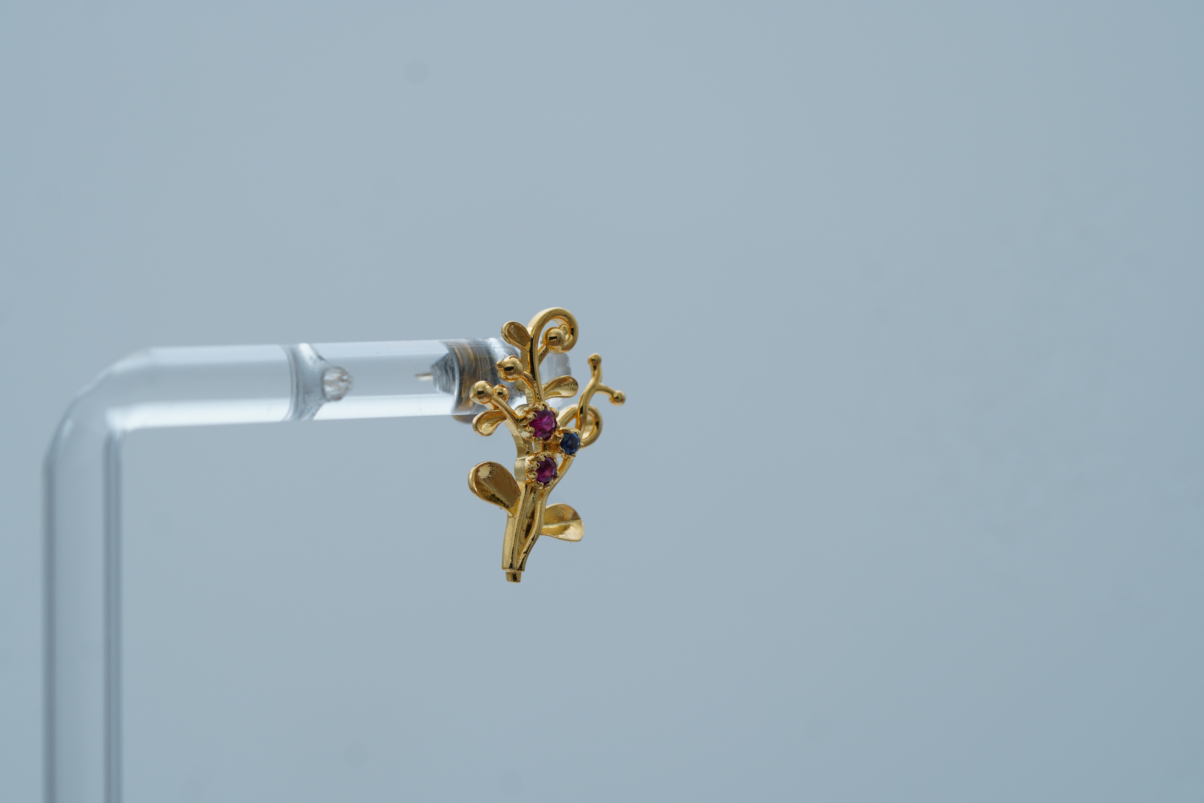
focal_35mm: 135
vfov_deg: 10.2
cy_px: 402
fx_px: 4515
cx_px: 602
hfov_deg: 15.2
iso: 200
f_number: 6.3
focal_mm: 90
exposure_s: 1/80
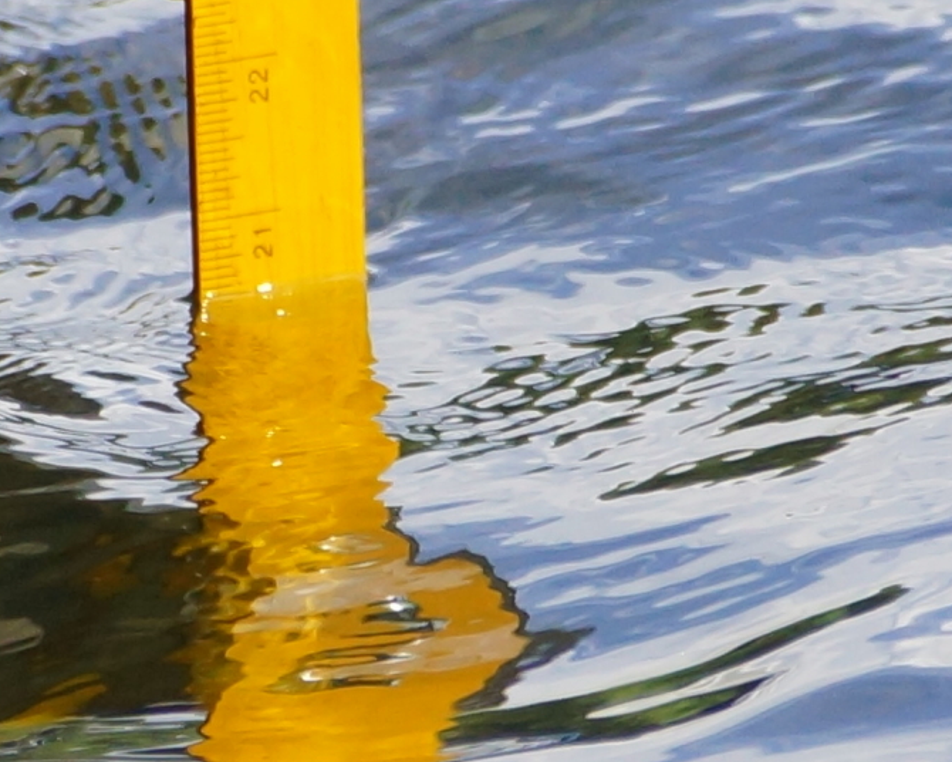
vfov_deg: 2.9
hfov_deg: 3.7
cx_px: 305
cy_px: 324
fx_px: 14792
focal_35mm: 525
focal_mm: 250
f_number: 6.3
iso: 320
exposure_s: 1/400
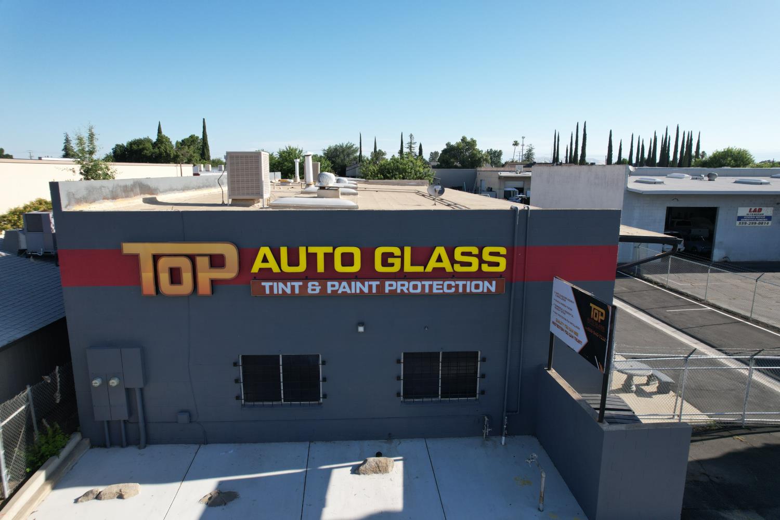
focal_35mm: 22
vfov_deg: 57.2
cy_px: 260
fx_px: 477
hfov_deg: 78.6
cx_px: 390
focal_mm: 8.38
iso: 100
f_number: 2.8
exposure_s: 1/1250
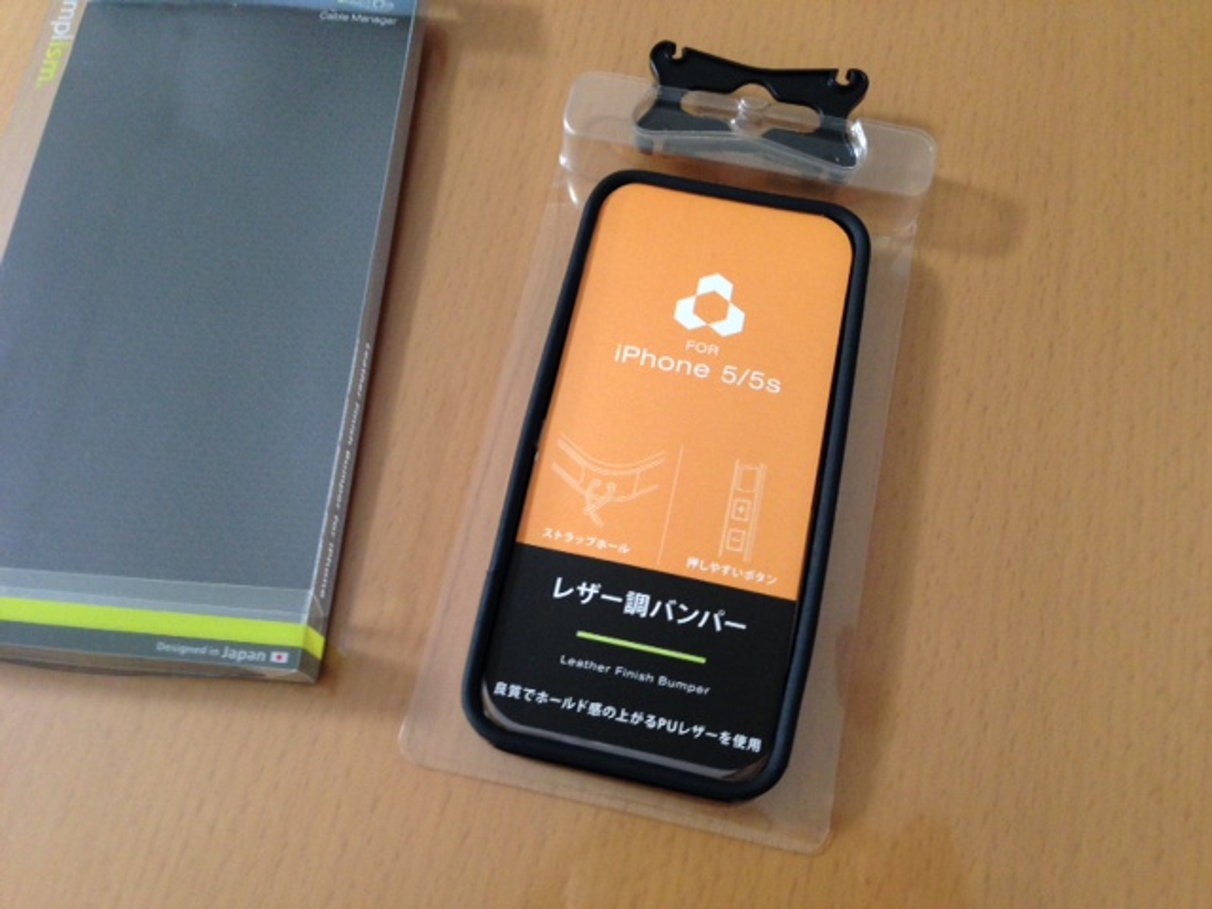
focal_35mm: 33
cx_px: 606
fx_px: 1155
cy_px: 454
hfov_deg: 55.4
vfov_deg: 42.9
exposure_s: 1/20
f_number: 2.4
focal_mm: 4.12
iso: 200
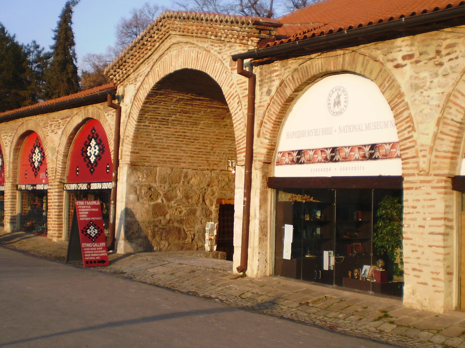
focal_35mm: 51
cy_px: 178
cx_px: 249
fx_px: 685
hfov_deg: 37.5
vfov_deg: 28.6
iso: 64
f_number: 3.1
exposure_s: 1/500
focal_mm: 6.3
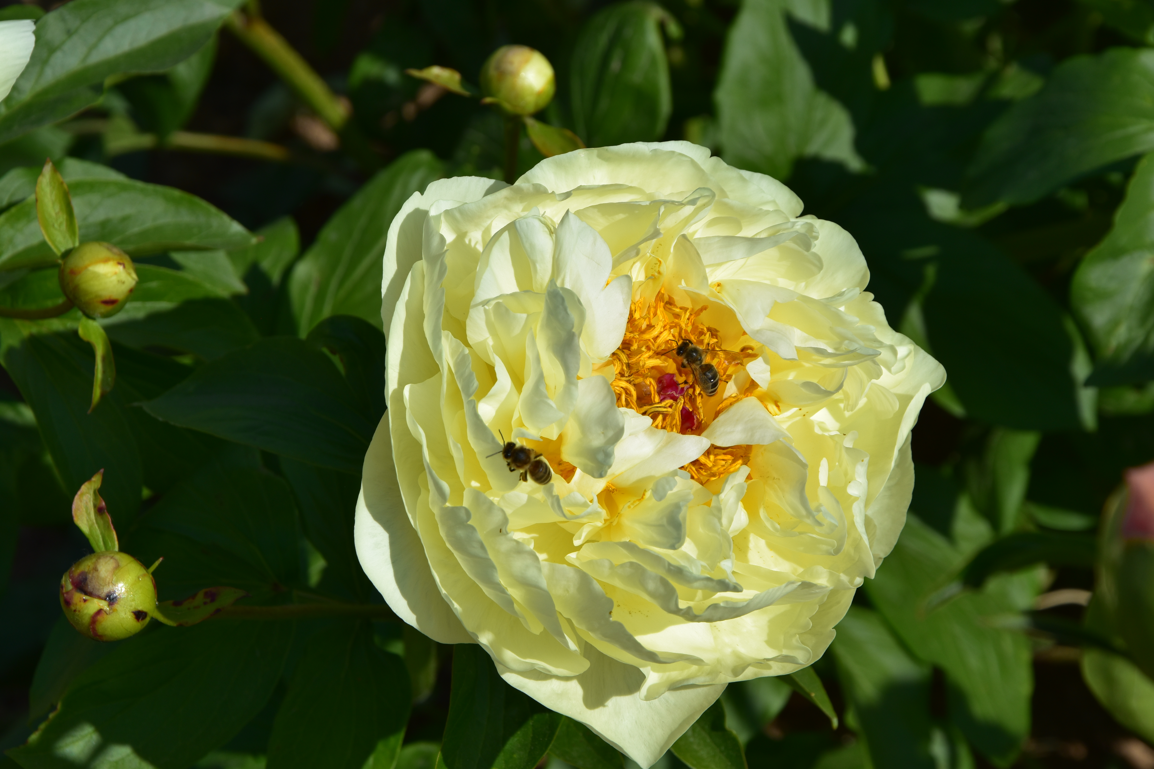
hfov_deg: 14.9
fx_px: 4423
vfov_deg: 9.9
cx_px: 577
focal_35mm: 138
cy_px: 384
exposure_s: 1/500
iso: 200
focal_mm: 92
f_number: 11
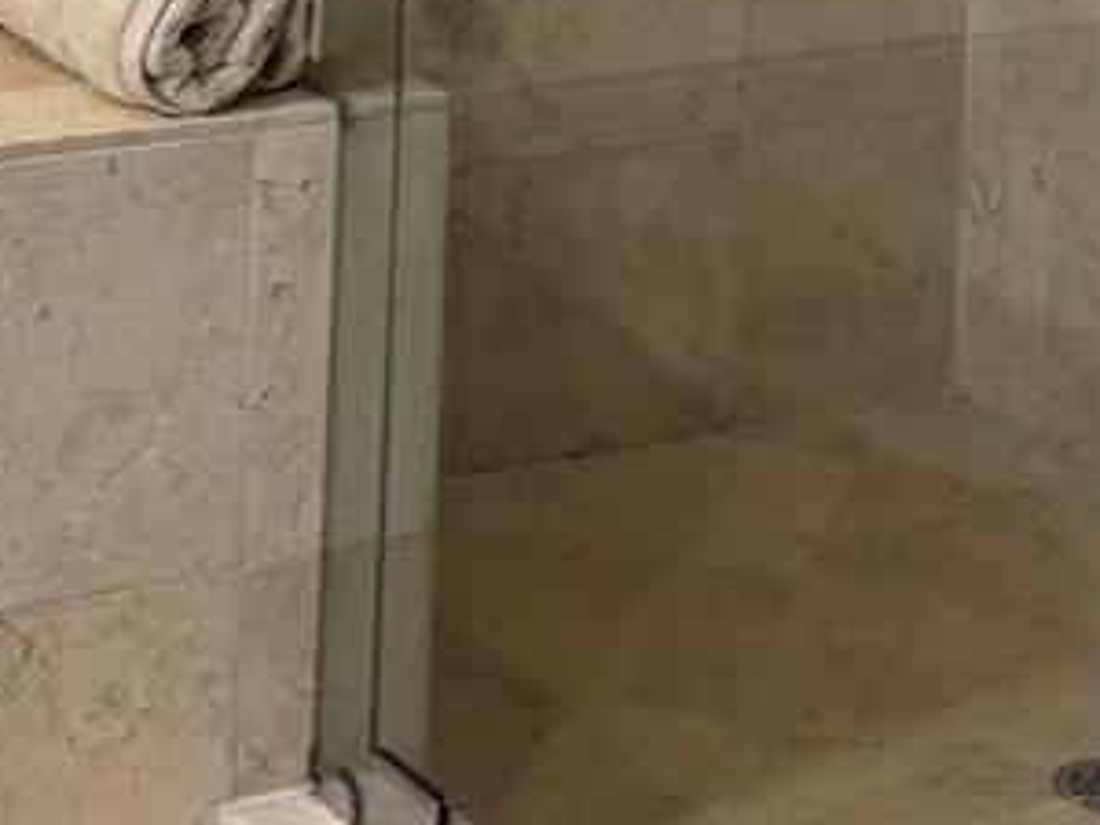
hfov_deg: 15.3
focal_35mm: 128
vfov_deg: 10.9
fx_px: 4067
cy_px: -612
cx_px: 209
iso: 200
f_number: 1.78
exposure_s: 1/60
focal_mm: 6.76
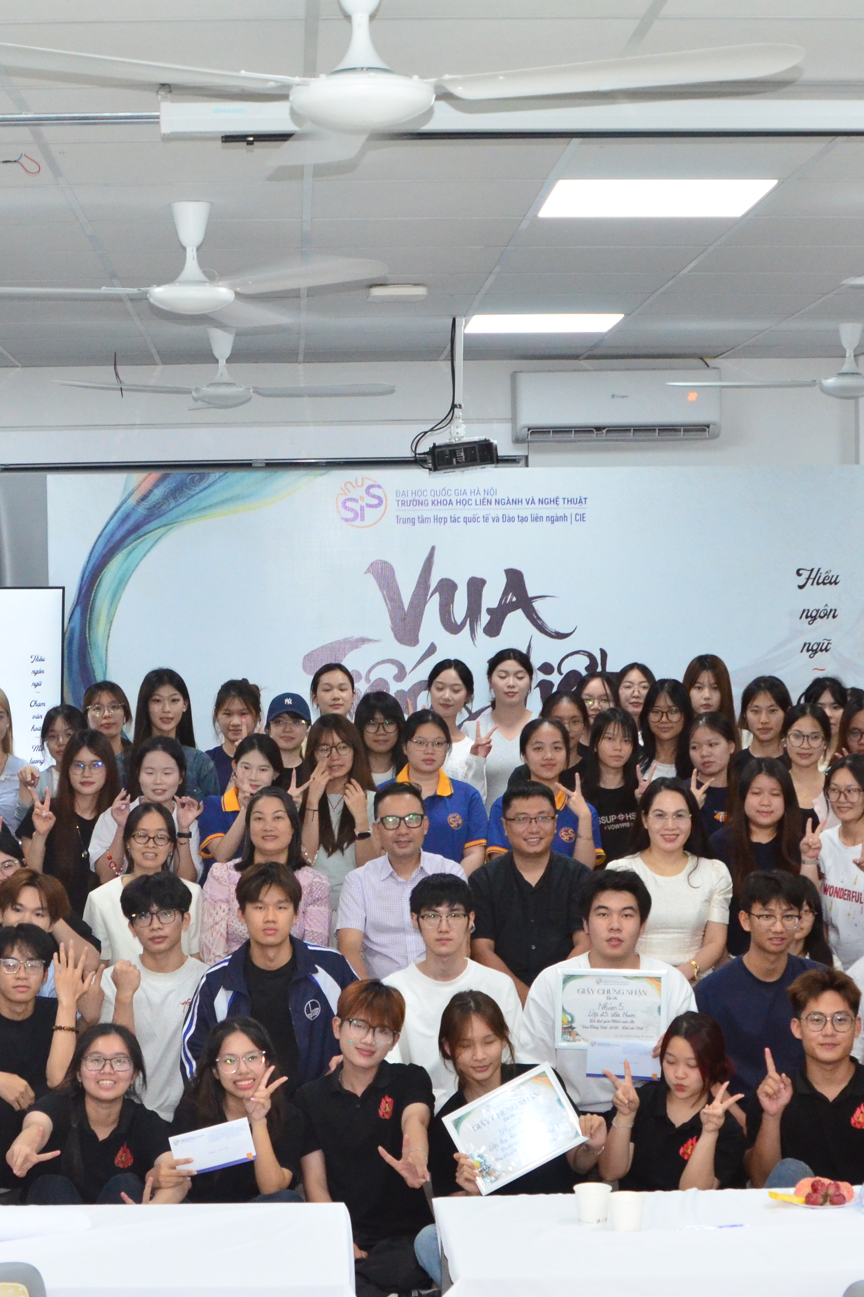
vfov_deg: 29.6
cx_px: 341
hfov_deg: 20.0
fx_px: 2448
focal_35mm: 68
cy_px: 689
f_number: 6.3
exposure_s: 1/125
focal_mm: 28
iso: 2000
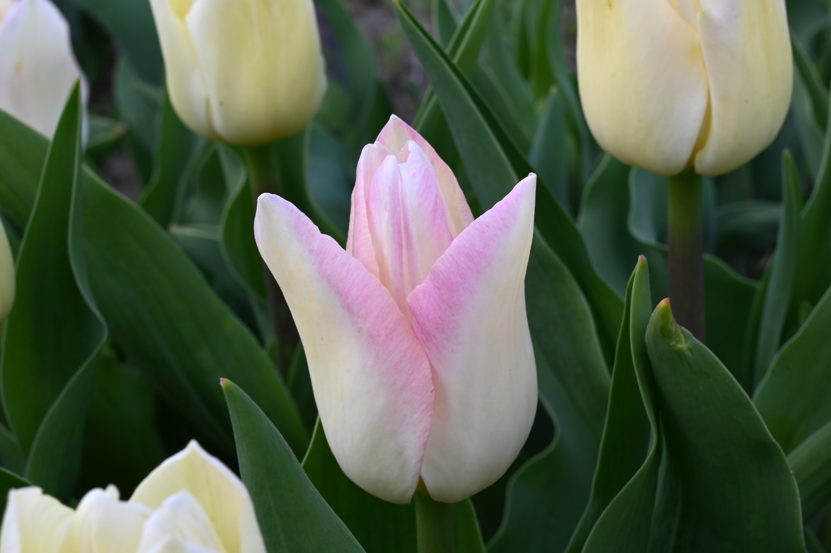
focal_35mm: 56
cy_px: 276
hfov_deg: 35.7
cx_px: 416
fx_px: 1292
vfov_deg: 24.2
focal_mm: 56
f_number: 16
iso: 200
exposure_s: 1/60
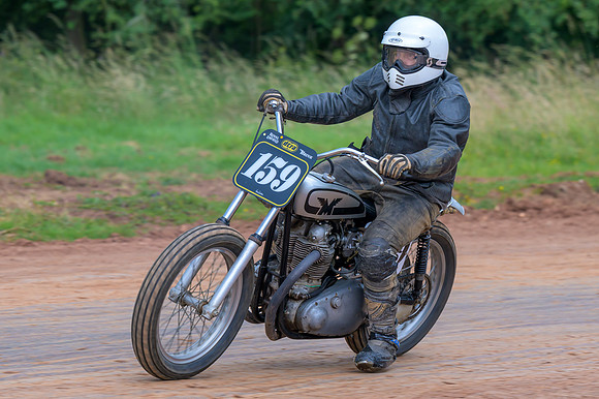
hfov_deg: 8.2
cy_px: 199
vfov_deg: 5.4
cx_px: 284
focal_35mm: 253
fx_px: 4201
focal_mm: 135
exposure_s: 1/500
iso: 250
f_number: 4
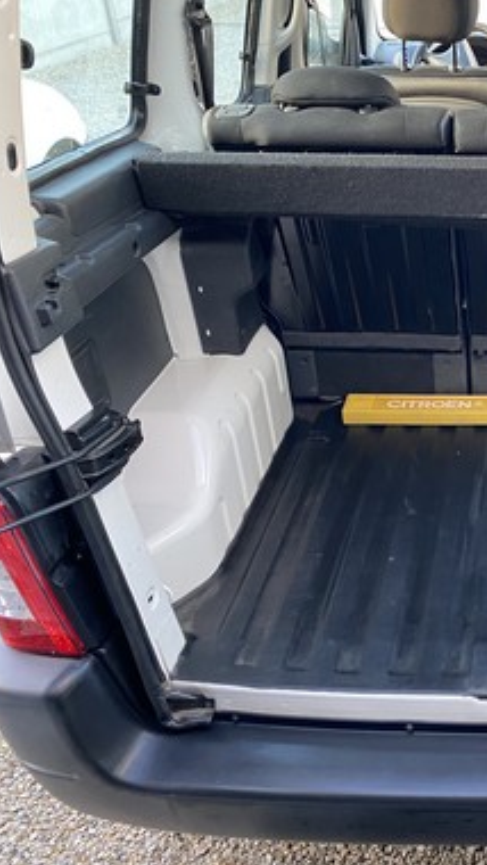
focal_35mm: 38
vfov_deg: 52.8
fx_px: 872
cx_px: 560
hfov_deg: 27.9
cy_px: 431
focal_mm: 4.25
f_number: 1.8
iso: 200
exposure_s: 1/60
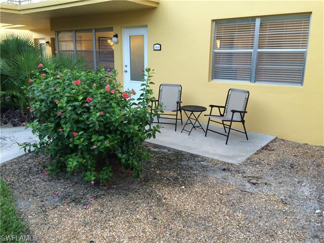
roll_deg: +0.4
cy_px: 122
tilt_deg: -14.5
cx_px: 162
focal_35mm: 29
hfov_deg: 61.7
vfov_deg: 48.2
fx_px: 271
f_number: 2.2
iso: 40
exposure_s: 1/30
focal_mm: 4.15
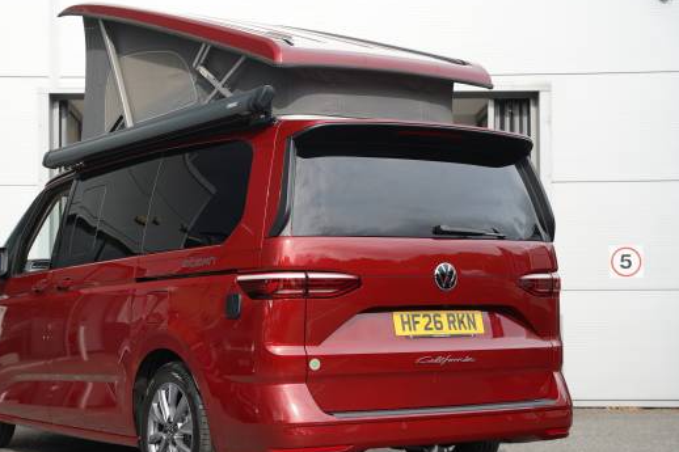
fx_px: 1209
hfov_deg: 31.3
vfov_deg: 21.2
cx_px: 273
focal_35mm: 64
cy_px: 263
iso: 100
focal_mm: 51.9
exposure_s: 1/200
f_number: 4.5
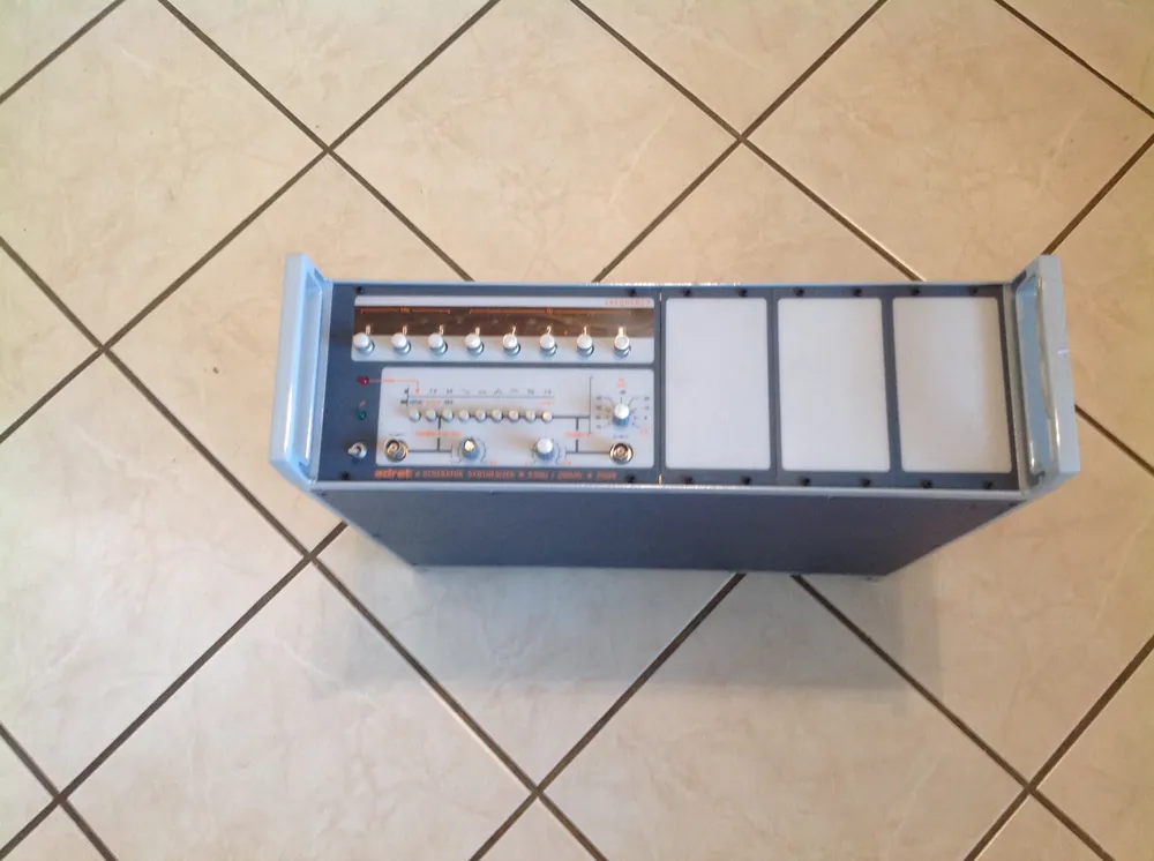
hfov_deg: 52.7
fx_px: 1165
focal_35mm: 35
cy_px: 430
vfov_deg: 40.6
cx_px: 577
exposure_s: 1/15
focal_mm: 4.28
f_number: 2.4
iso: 160
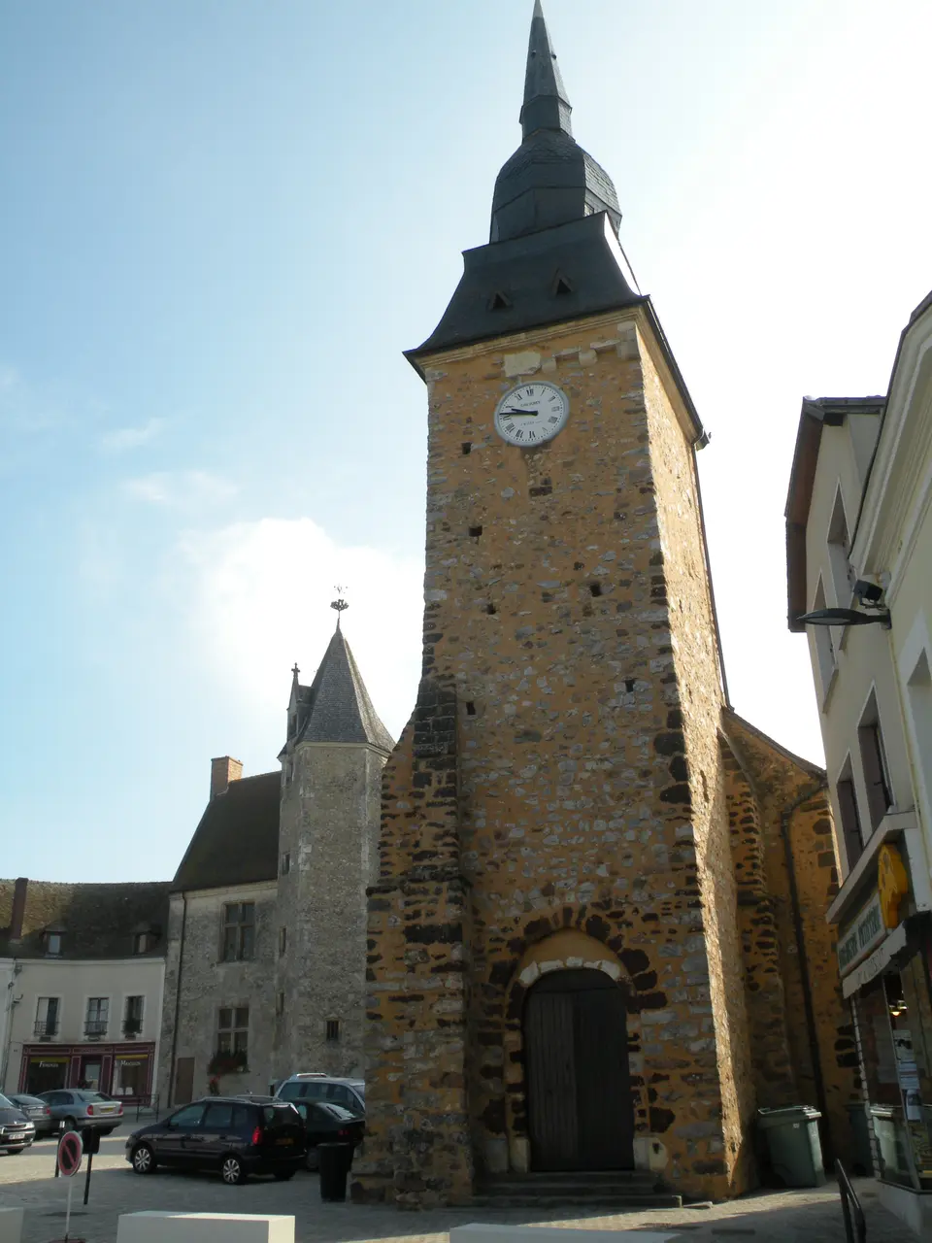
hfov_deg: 42.9
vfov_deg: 55.4
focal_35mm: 33
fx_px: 1185
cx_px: 466
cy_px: 622
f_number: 7.1
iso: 100
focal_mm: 5.8
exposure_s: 1/229
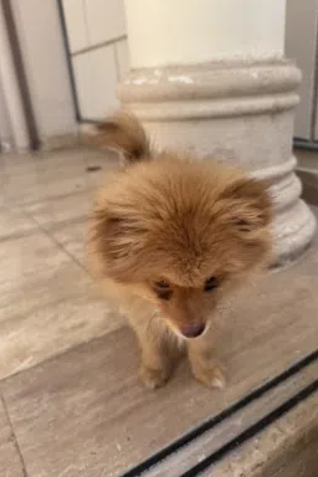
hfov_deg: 49.6
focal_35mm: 26
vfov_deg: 69.4
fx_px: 344
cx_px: 160
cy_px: 243
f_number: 1.78
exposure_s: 1/1366
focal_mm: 6.76
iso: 80
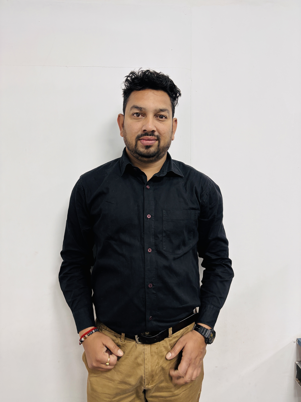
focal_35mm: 26
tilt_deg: -5.4
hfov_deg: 53.1
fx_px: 301
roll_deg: +0.3
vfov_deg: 67.3
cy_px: 201
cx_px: 150
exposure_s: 1/50
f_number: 1.6
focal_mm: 5.96
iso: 125
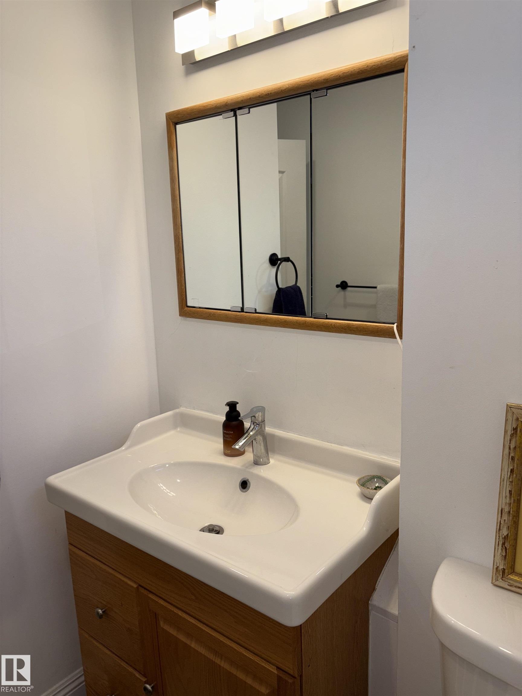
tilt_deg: -11.4
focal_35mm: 26
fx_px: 523
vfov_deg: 67.3
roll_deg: +1.7
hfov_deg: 53.1
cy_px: 348
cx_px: 261
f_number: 1.6
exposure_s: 1/135
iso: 32
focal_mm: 5.96
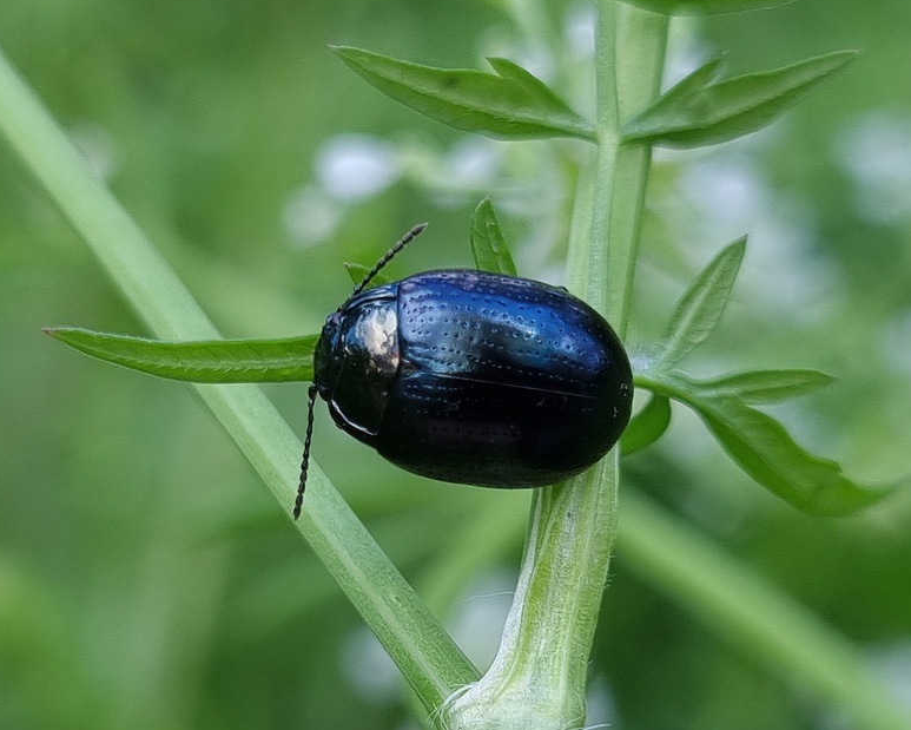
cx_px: 440
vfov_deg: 51.6
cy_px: 369
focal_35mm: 28
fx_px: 755
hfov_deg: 62.2
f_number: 1.8
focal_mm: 5.4
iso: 50
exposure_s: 1/303
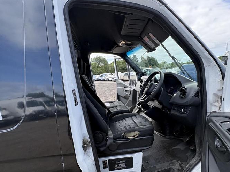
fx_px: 126
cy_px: 101
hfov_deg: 84.7
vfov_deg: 68.2
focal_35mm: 19
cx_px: 116
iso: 64
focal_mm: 2.22
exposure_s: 1/331
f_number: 2.2
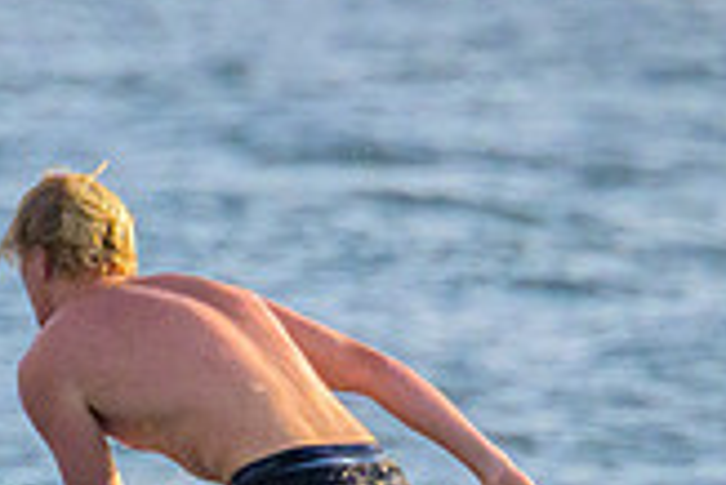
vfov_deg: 0.4
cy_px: 804
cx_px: -324
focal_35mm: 3902
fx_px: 78759
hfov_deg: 0.5
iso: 2200
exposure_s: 1/2000
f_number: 13
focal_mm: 800
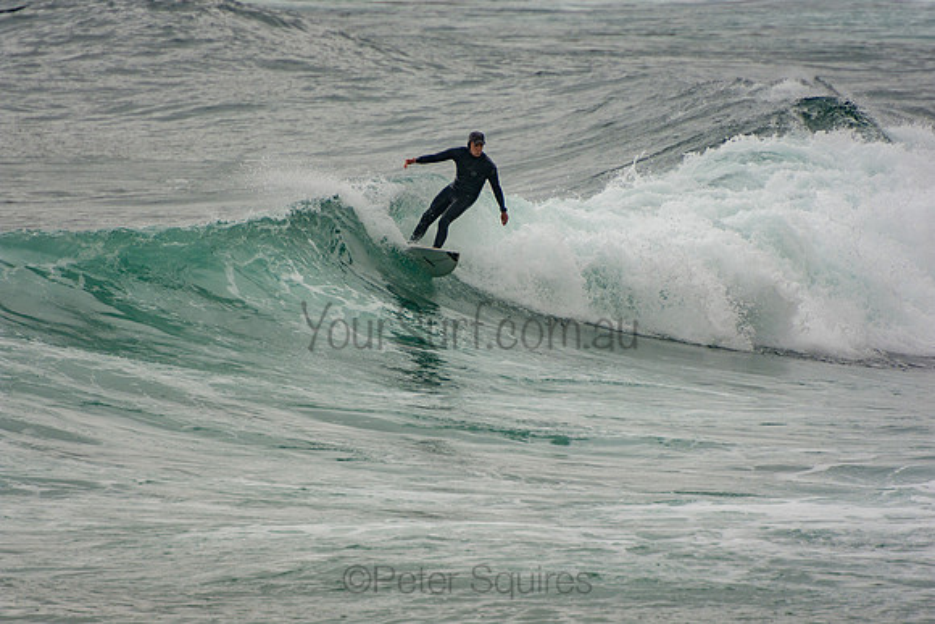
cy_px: 312
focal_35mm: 600
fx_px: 15586
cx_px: 468
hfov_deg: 3.4
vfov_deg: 2.3
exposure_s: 1/1250
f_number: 5.6
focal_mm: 400
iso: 220
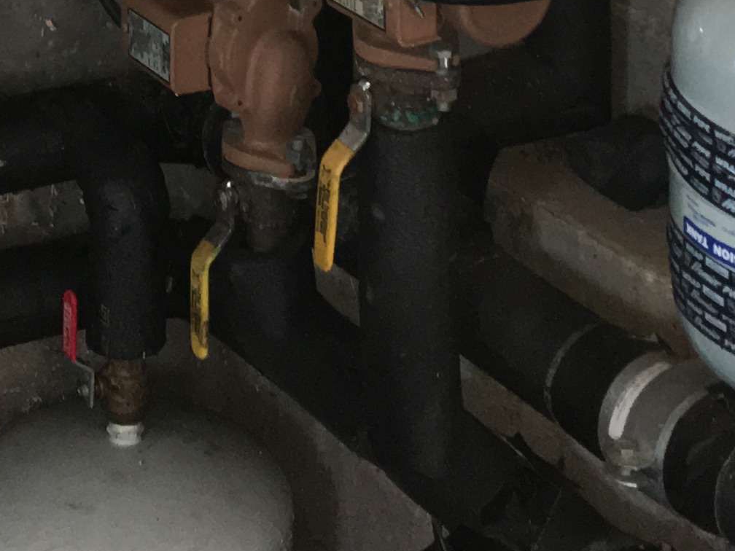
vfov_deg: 11.7
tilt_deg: -8.2
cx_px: 169
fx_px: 2463
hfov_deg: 16.9
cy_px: -482
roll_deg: -1.3
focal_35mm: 116
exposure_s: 1/30
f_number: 2.2
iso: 64
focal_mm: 4.15
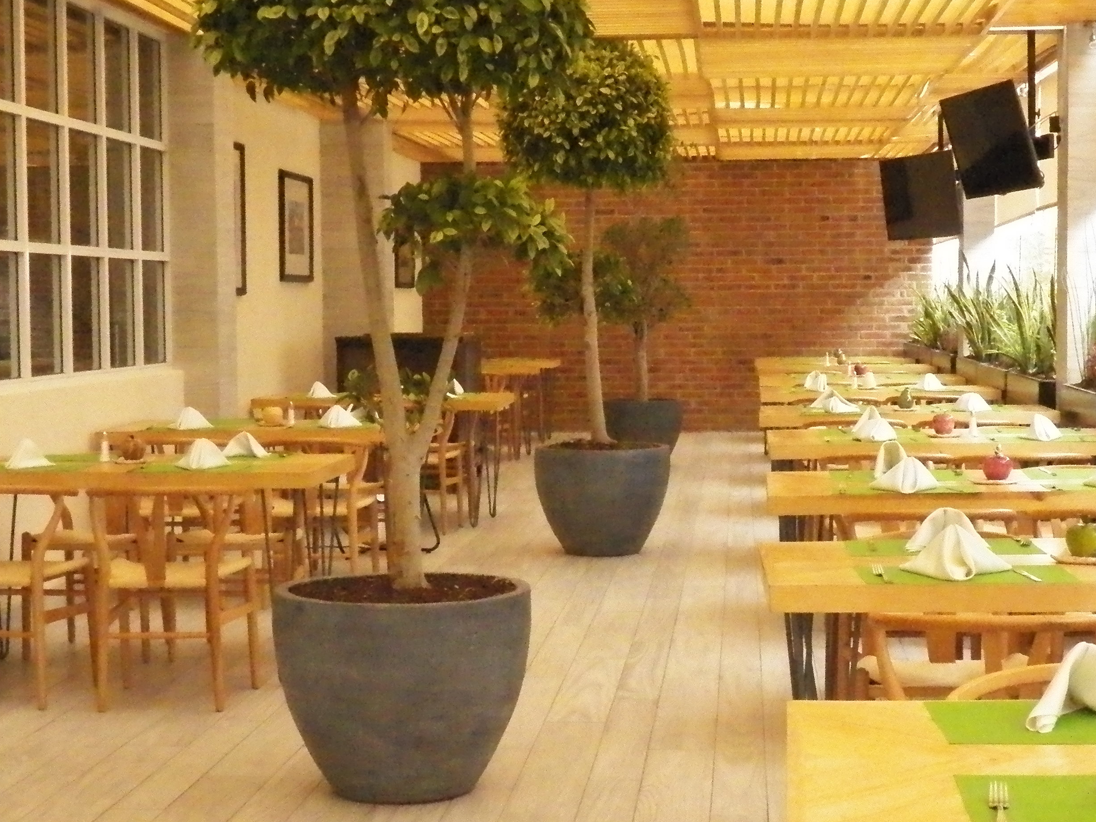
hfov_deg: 29.8
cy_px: 474
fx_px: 2058
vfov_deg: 22.6
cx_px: 621
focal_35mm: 65
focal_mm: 7.1
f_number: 5
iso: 3200
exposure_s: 1/640
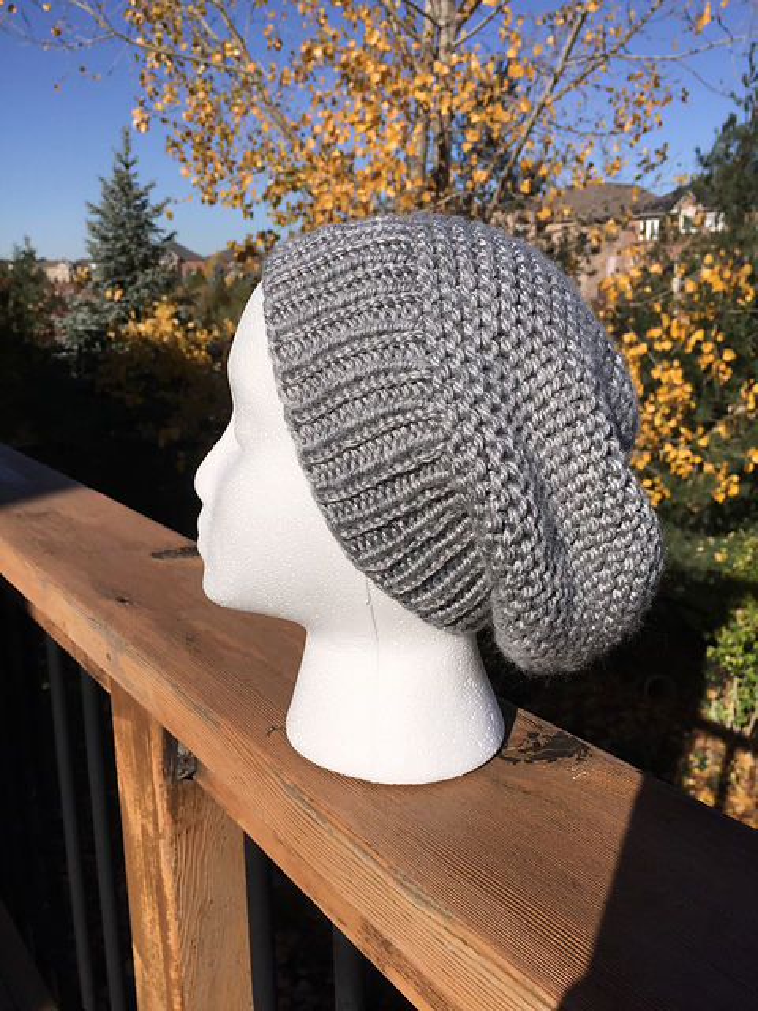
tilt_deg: -13.0
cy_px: 506
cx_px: 379
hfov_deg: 48.2
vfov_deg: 61.7
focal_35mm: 29
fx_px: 847
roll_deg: +1.3
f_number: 2.2
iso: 32
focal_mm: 4.15
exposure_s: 1/5650
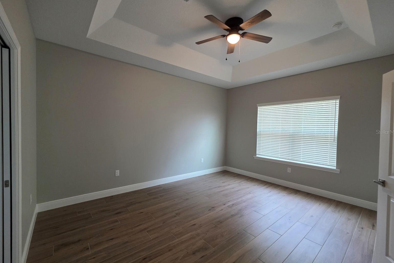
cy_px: 132
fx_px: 153
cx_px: 196
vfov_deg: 81.2
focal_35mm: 14
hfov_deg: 104.3
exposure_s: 1/60
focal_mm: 2.2
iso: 250
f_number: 1.9
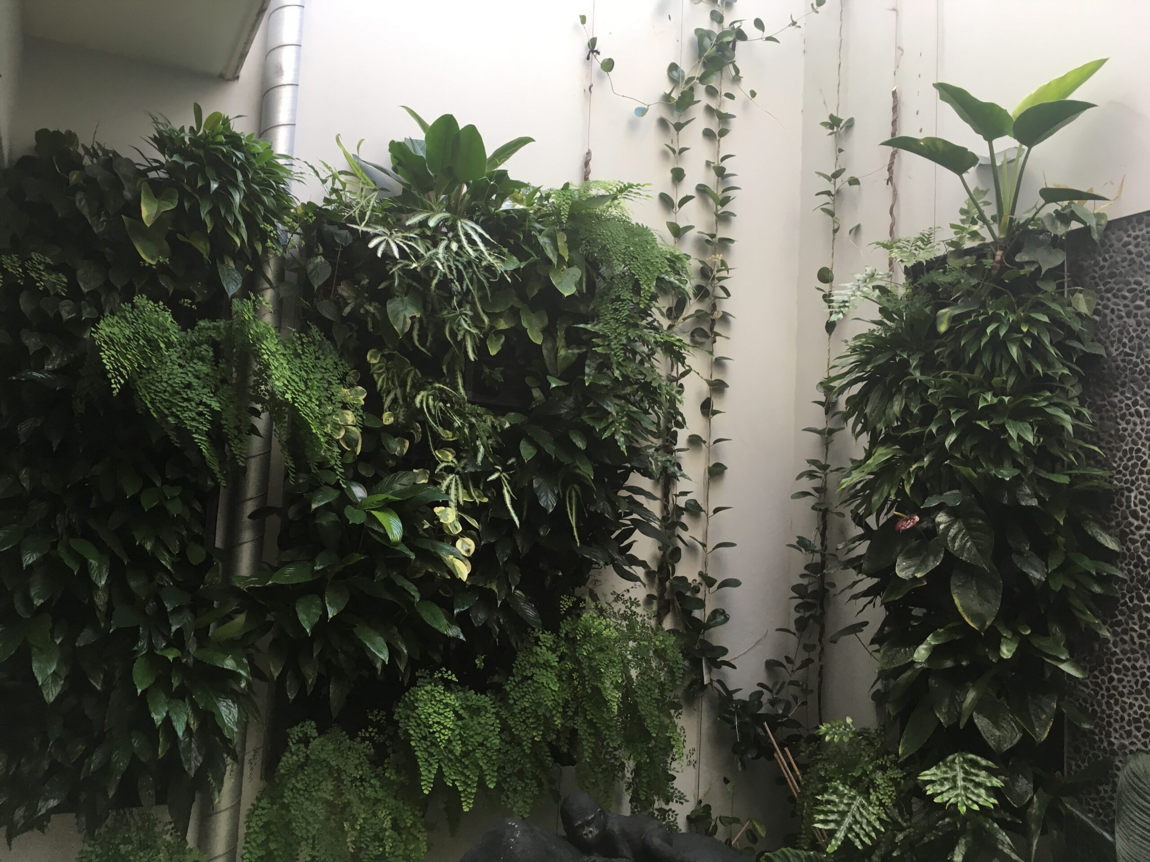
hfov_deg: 61.7
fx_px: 963
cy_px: 431
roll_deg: +0.4
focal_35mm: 29
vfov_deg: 48.2
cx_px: 575
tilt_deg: +3.3
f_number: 2.2
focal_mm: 4.15
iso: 25
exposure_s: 1/33
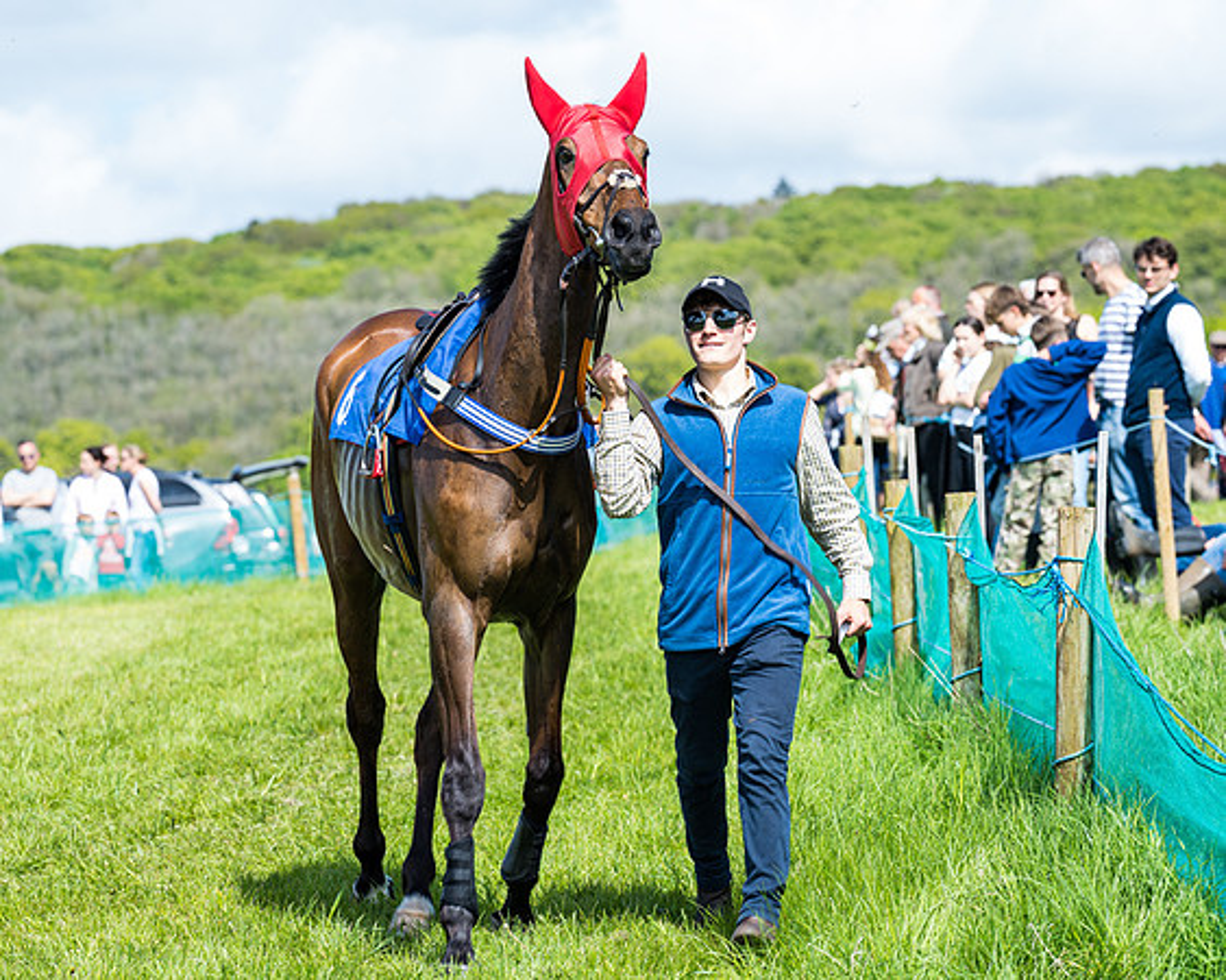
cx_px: 653
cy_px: 471
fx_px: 5731
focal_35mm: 158
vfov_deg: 9.8
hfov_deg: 12.2
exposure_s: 1/200
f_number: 5.6
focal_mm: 135
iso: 50
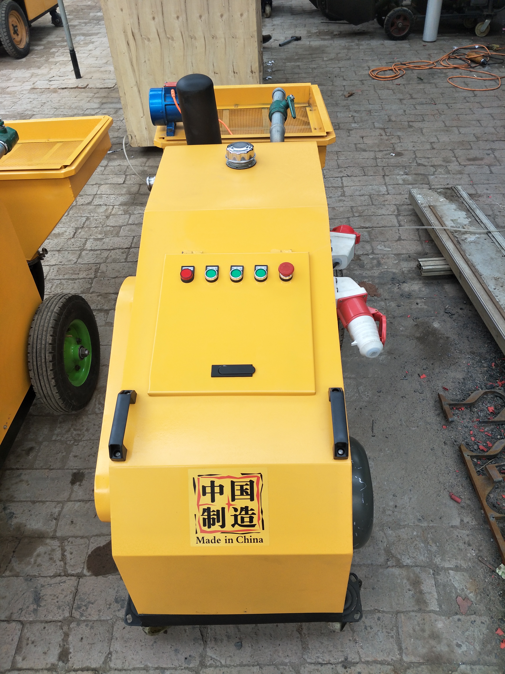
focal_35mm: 24
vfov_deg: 71.6
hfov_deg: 56.8
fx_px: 467
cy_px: 337
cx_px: 252
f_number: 1.7
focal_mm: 4.1
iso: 33
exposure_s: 1/189
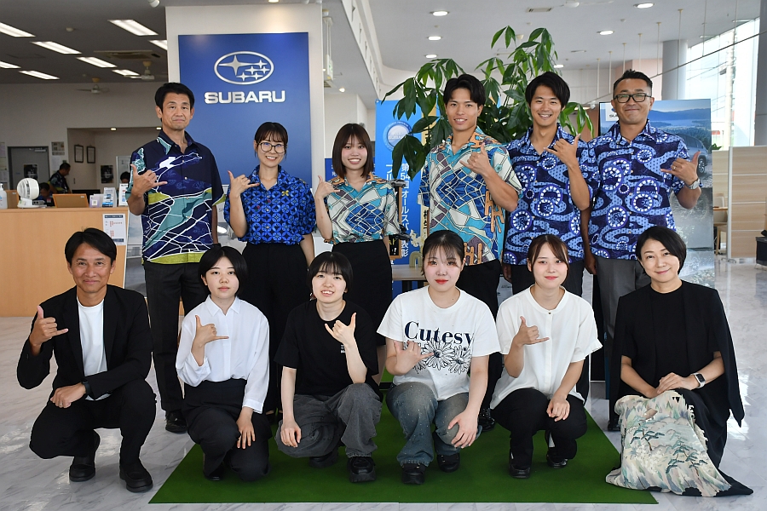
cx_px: 384
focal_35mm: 40
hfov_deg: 47.9
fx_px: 863
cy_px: 256
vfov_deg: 33.0
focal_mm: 27
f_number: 5
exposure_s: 1/400
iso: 400
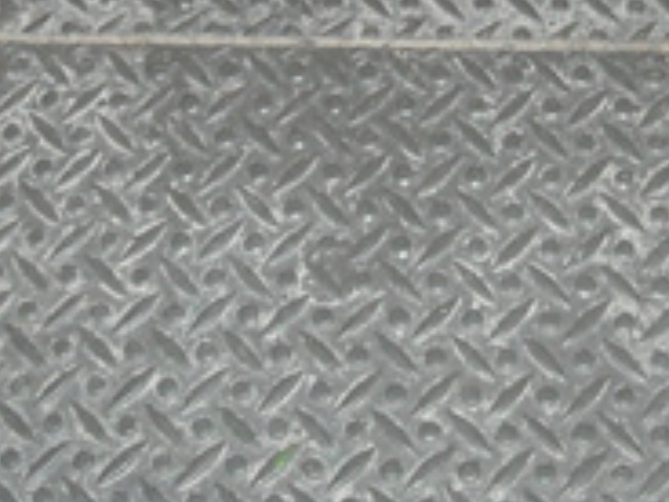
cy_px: 55
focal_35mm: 114
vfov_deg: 12.9
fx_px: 2203
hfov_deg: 17.2
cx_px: 429
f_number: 2.8
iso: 200
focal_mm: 5.7
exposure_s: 1/60
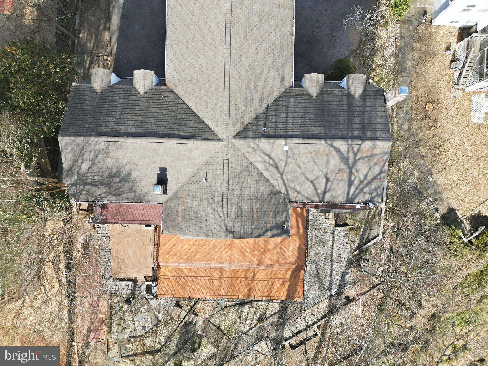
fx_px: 338
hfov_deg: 71.6
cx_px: 244
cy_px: 183
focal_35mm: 24
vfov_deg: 56.8
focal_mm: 6.7
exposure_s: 1/1000
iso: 130
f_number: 1.7
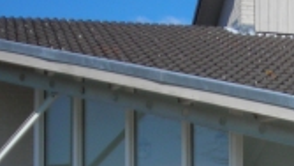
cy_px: 285
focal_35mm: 124
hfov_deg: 17.1
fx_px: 967
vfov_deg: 9.4
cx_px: 248
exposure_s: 1/328
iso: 70
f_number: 6.4
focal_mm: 6.3
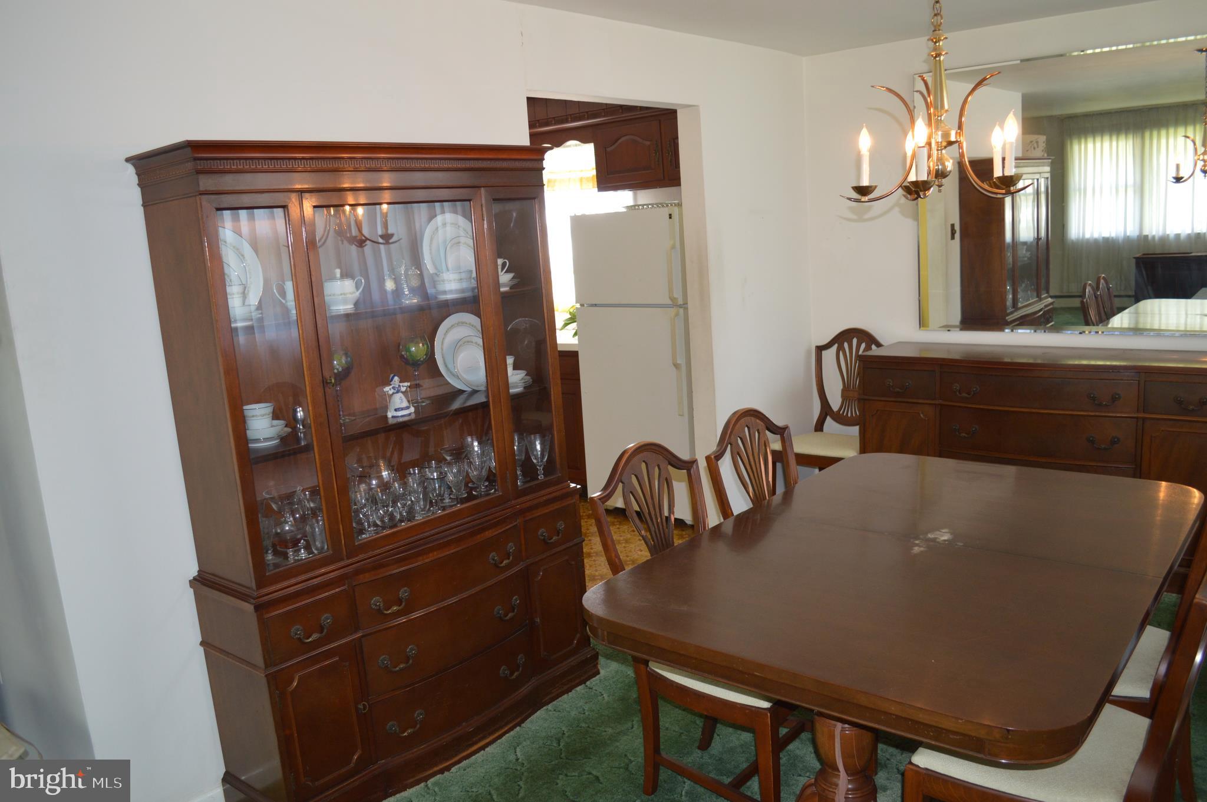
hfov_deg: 67.4
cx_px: 604
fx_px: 904
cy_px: 401
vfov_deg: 47.8
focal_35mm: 27
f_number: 3.5
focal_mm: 18
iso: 500
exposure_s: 1/60
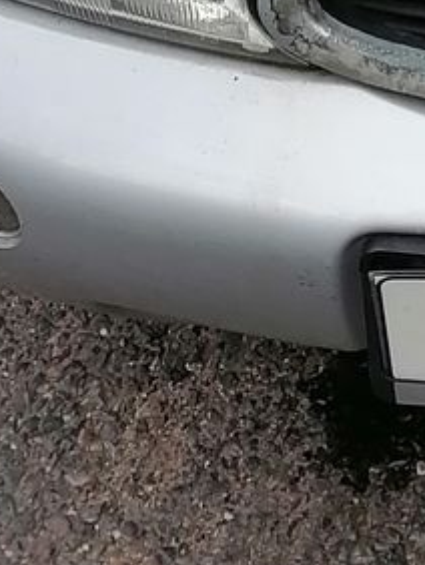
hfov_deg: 9.0
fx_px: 2501
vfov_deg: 11.3
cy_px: -663
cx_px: 916
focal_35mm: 153
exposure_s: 1/465
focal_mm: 5.3
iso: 50
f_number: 1.8
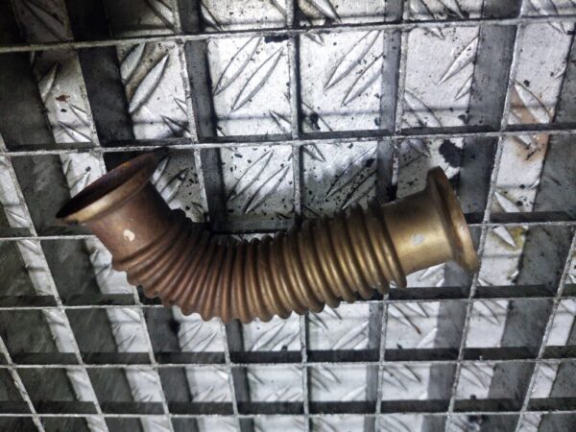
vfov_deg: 54.9
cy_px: 216
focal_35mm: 25
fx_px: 416
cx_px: 288
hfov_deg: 69.4
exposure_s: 1/50
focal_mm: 5.23
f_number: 1.8
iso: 125
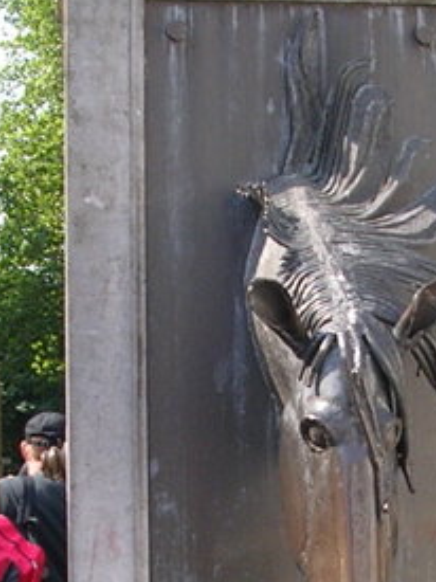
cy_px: 590
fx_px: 1950
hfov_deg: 12.7
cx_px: 370
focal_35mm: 116
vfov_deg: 16.6
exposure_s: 1/377
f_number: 2.8
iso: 50
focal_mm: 5.8
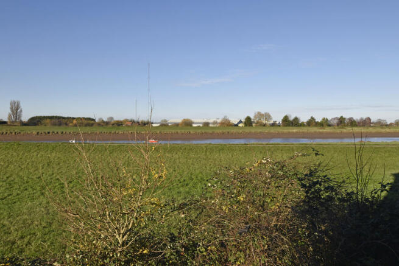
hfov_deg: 61.9
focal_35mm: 30
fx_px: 333
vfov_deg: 43.6
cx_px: 200
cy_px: 133
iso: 100
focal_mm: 20
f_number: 10
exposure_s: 1/200
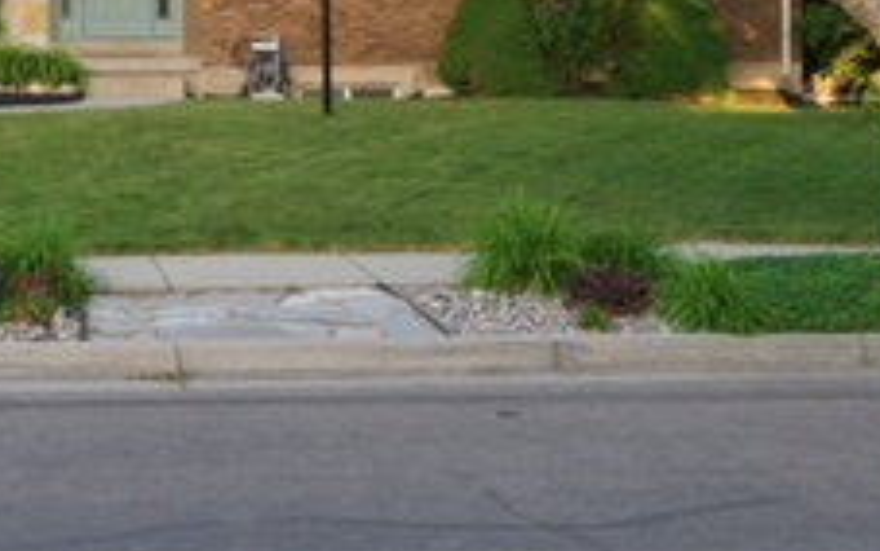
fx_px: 1655
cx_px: 62
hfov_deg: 28.4
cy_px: -241
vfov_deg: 17.3
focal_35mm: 69
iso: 100
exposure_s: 1/30
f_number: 10
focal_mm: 24
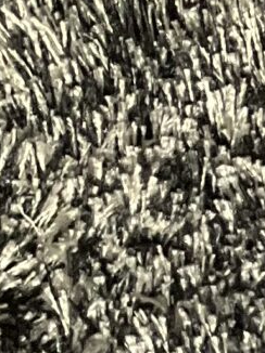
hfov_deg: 5.8
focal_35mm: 228
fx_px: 2330
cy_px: 1306
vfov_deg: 7.0
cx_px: 935
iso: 64
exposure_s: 1/85
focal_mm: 3
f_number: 1.8
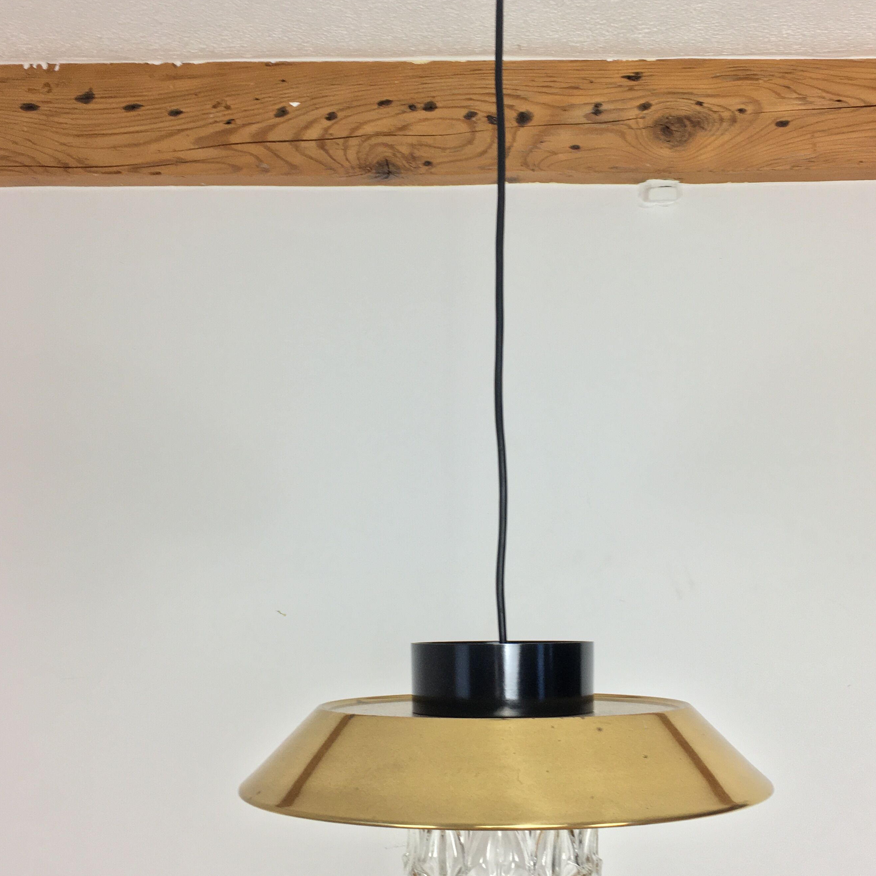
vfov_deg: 42.8
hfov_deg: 42.8
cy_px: 456
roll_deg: +0.6
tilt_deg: +7.0
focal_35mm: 39
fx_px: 1117
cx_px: 475
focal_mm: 4.15
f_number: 2.2
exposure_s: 1/33
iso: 40
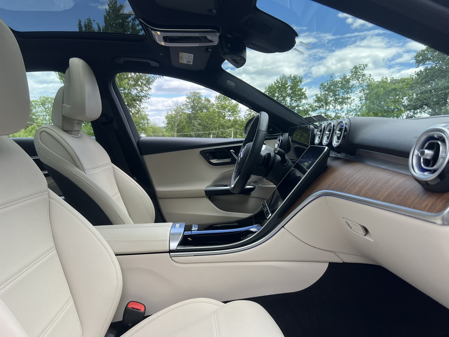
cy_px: 168
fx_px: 337
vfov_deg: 53.1
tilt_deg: -4.3
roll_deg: -1.0
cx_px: 224
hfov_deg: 67.3
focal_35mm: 26
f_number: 1.5
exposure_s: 1/924
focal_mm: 5.7
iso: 50
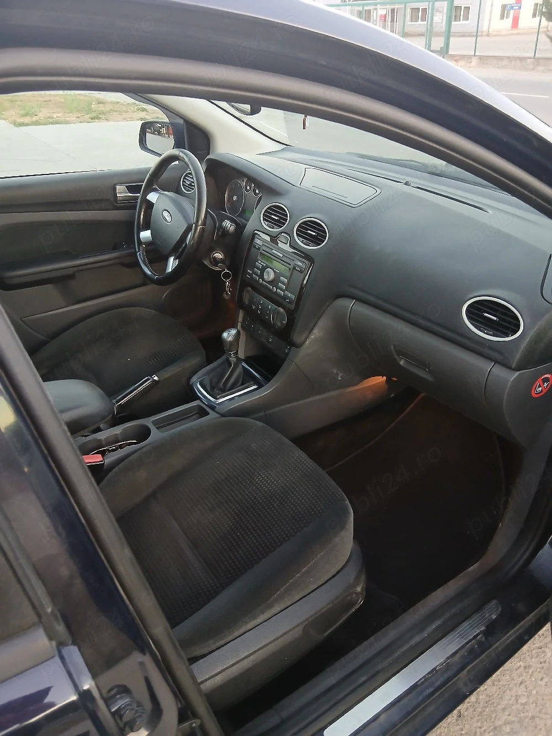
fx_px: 553
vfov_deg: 67.3
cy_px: 368
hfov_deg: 53.1
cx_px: 276
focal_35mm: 26
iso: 320
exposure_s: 1/24
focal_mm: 3.98
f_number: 1.8
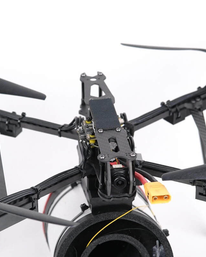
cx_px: 96
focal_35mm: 153
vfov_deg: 12.6
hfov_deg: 10.1
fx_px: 1166
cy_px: 162
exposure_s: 1/200
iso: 1000
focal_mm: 56
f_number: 3.6
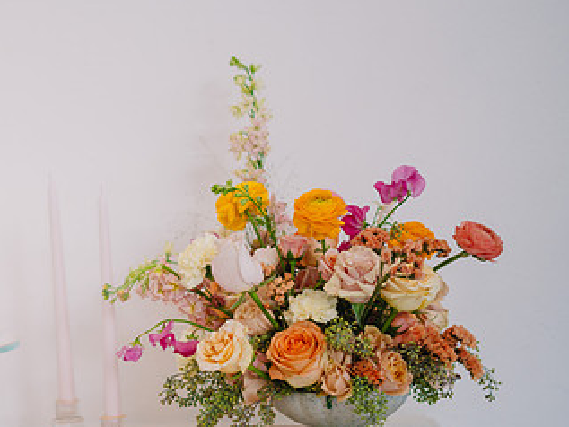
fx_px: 1447
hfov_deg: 21.8
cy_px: 256
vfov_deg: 16.8
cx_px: 59
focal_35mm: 88
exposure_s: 1/200
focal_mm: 50
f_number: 1.8
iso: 100
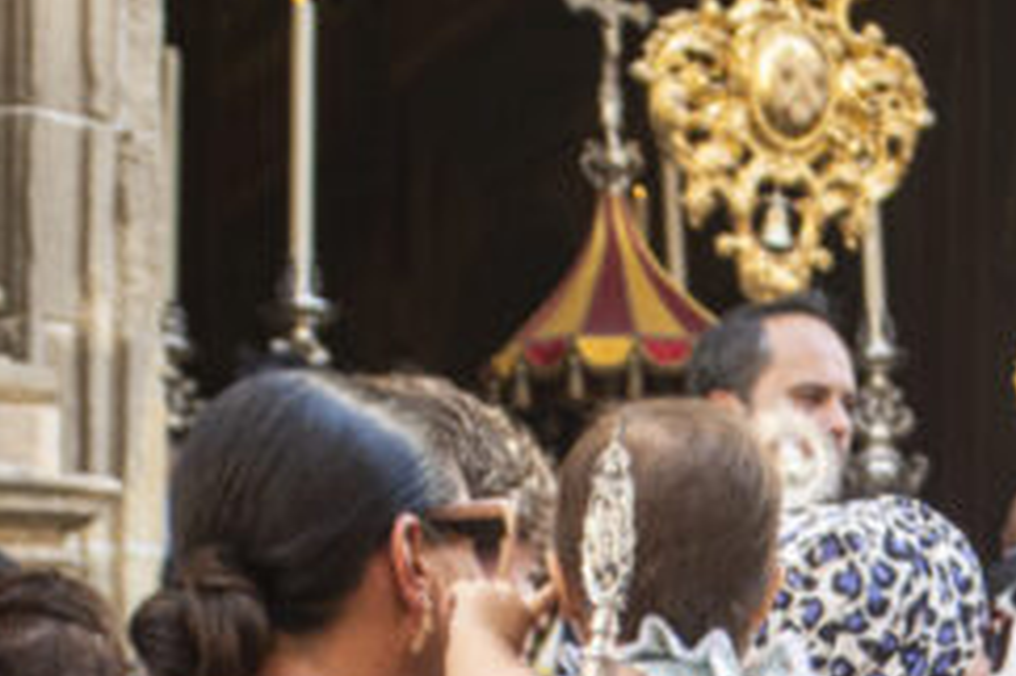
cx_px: 1197
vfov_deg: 8.5
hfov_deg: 12.6
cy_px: 825
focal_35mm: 159
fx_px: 4484
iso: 400
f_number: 5.3
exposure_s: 1/160
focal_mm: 40
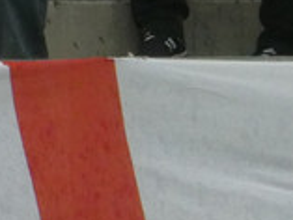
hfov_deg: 0.4
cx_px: 112
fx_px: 40380
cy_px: 351
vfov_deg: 0.3
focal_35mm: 4767
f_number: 6.4
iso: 400
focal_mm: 129
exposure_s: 1/125
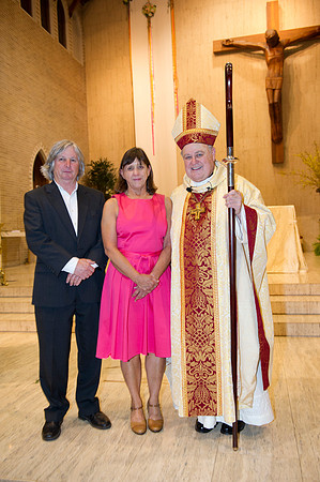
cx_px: 160
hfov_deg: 41.0
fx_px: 428
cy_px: 241
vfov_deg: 58.8
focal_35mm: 32
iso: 800
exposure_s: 1/60
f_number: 3.5
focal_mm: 32
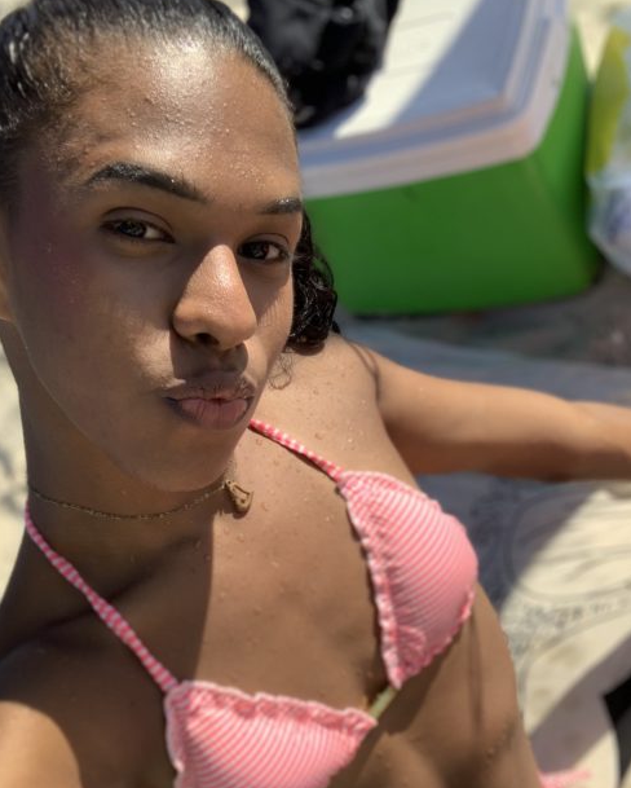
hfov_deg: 36.5
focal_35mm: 41
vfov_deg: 44.3
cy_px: 502
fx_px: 956
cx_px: 301
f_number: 2.2
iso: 16
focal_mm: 2.87
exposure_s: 1/302
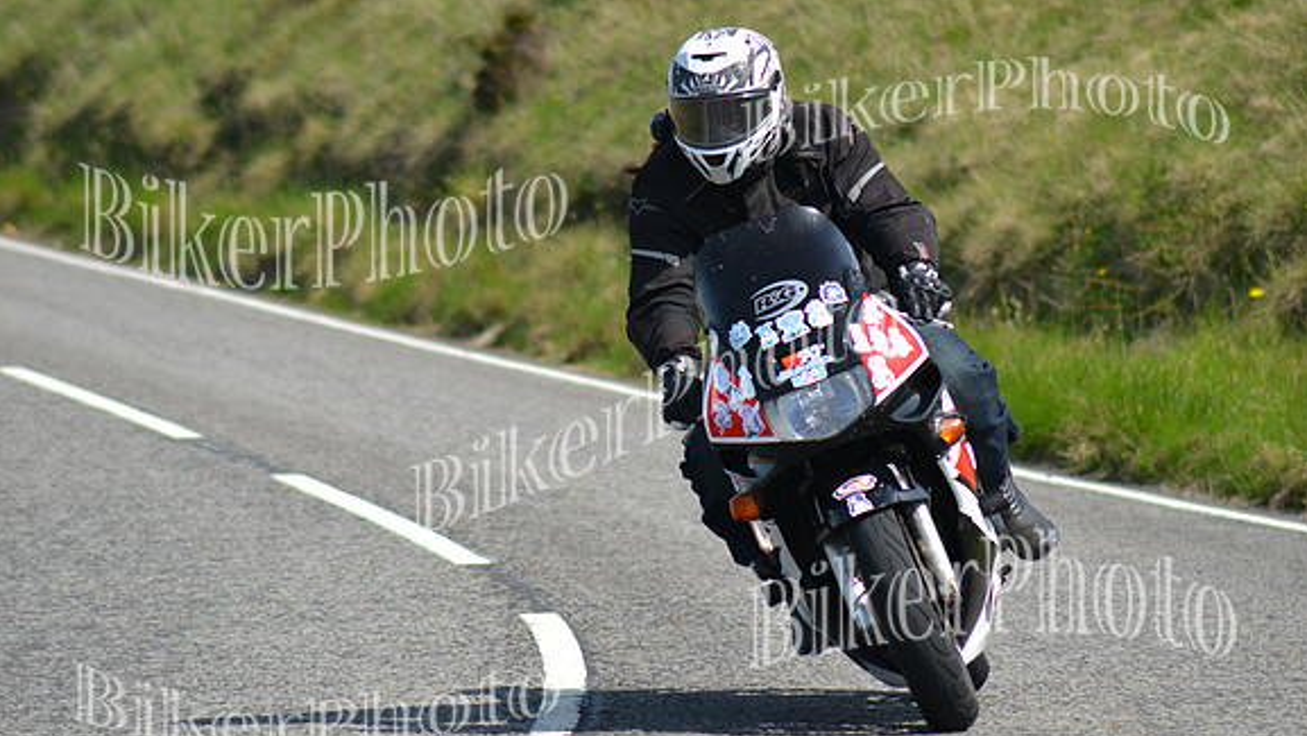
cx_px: 655
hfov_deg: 5.7
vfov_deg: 3.2
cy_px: 436
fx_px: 13139
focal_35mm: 379
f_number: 5.6
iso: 400
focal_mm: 240
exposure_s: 1/1600
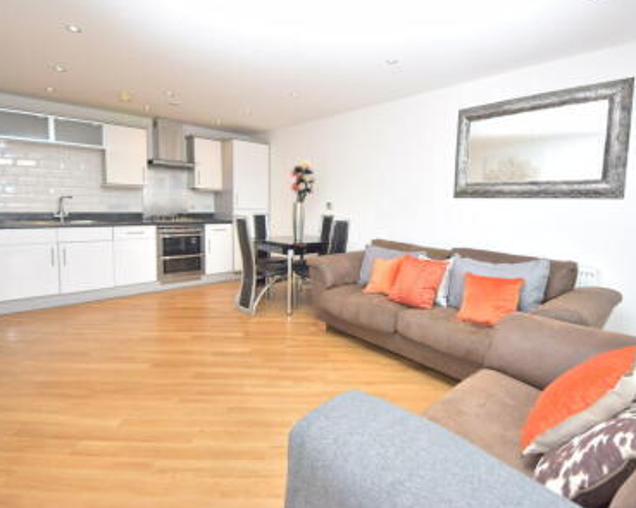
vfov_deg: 59.5
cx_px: 345
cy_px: 237
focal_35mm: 24
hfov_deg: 71.1
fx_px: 444
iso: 400
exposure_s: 1/80
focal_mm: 13
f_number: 5
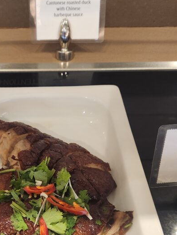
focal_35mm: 45
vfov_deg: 41.1
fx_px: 306
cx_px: 52
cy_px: 168
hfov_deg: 31.8
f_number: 1.8
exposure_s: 1/100
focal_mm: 5.4
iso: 500
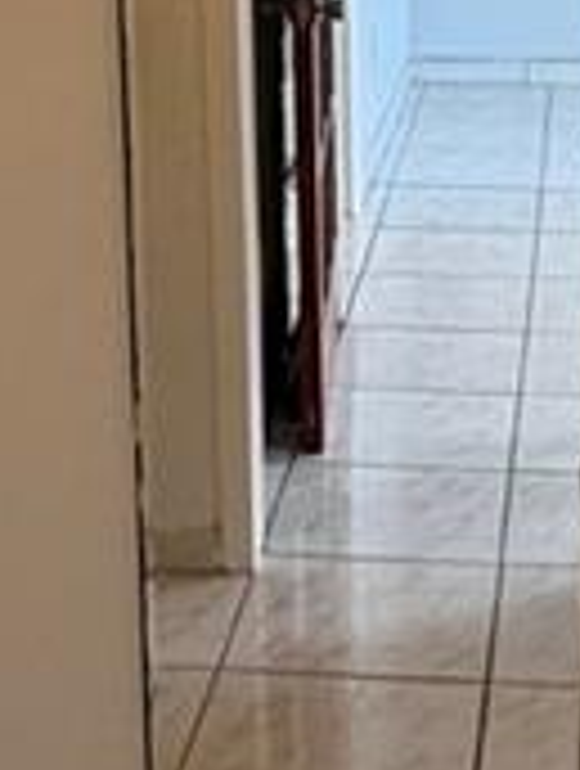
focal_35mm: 98
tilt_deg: -16.5
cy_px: 275
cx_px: 360
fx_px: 2181
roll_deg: +0.1
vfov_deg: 19.9
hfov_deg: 15.1
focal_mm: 2.22
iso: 320
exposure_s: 1/120
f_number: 2.2
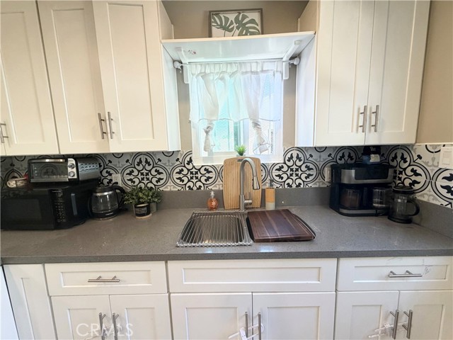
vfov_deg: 85.7
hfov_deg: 102.1
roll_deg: +1.7
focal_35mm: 14
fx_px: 183
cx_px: 226
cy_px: 170
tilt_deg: -7.6
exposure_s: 1/120
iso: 200
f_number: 2.2
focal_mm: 2.22
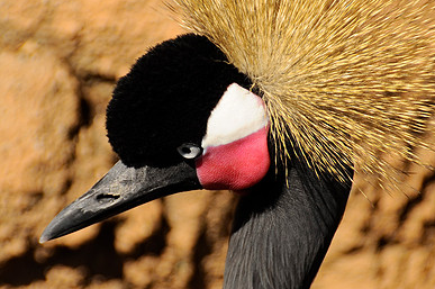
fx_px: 5431
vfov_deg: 3.0
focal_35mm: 450
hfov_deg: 4.6
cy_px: 129
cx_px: 218
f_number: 6.3
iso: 220
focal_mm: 200
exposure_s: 1/1000
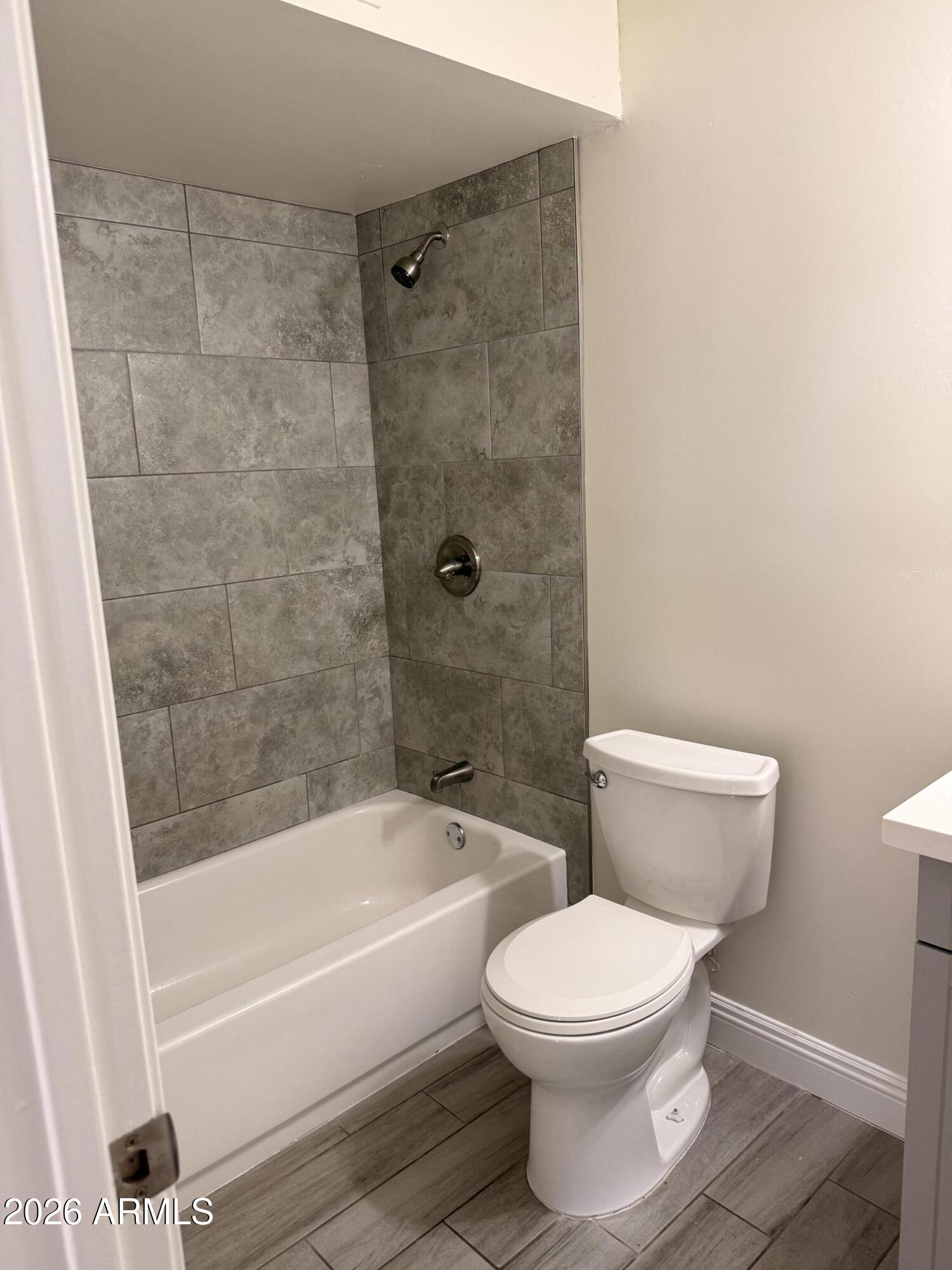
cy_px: 635
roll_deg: +3.1
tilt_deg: -10.3
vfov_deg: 71.6
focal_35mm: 24
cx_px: 476
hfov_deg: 56.8
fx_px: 880
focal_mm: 6.76
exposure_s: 1/108
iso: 200
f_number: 1.78
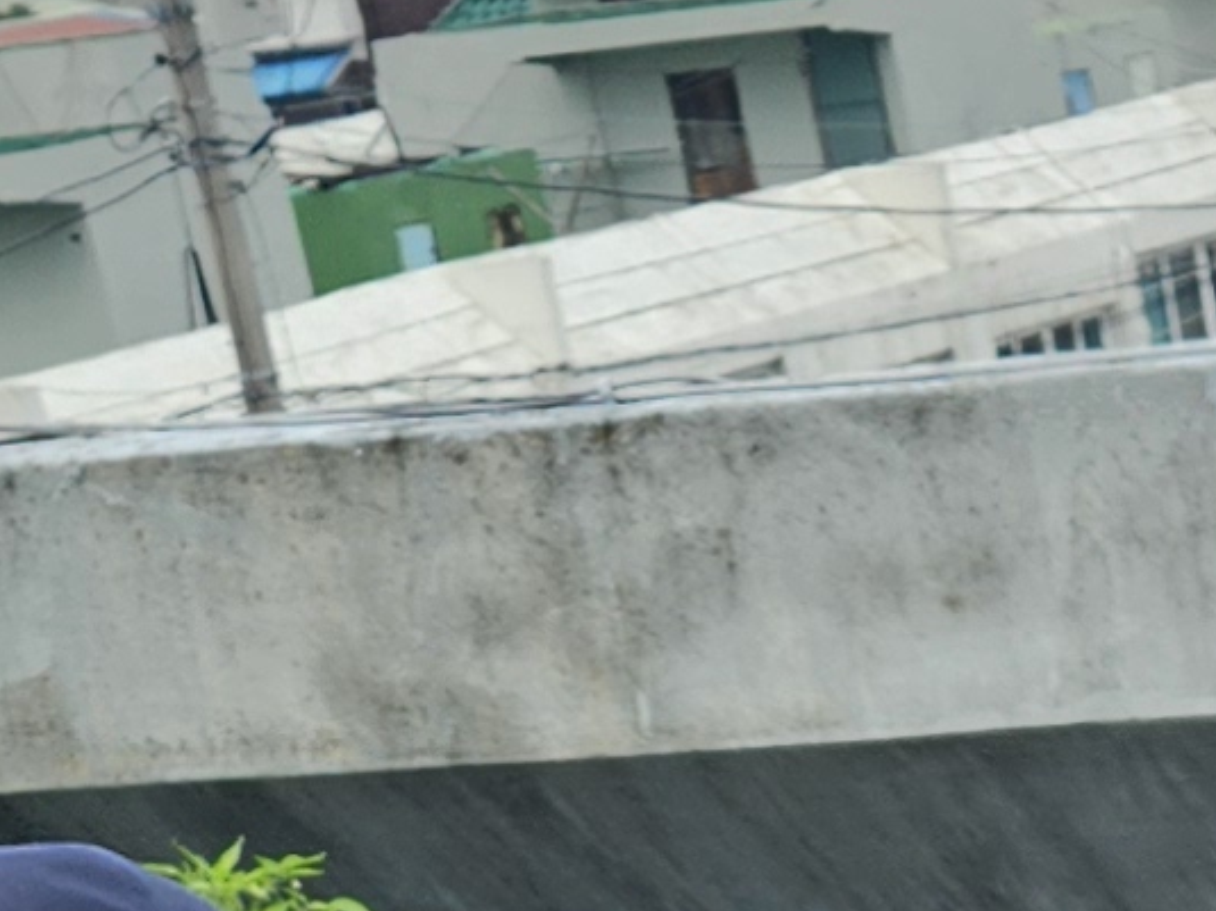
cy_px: 2440
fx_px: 6041
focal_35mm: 172
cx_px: 2123
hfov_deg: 10.8
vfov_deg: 7.8
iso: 25
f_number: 1.8
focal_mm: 5.4
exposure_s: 1/344
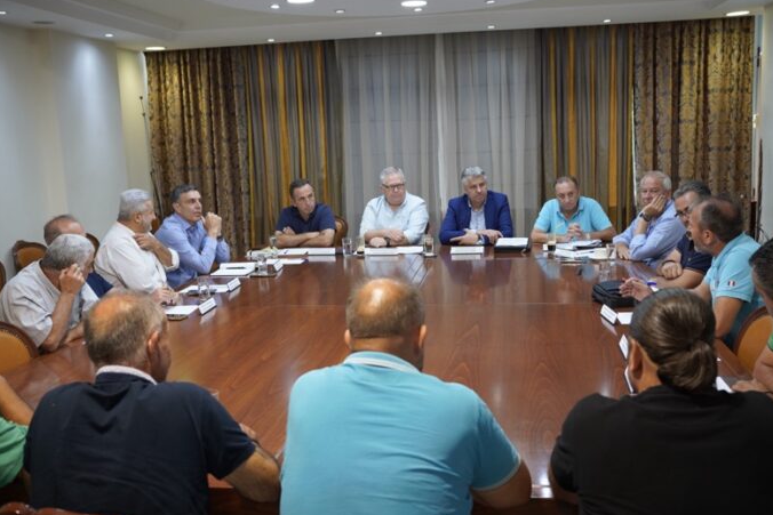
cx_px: 396
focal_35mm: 37
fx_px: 793
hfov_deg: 52.0
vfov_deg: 36.0
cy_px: 256
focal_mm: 35.9
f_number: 4
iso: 1250
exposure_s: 1/160
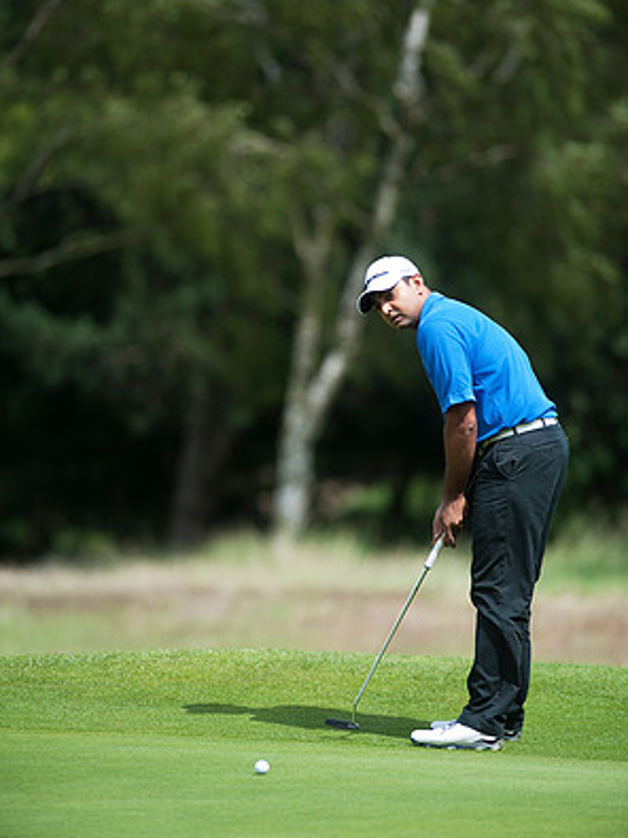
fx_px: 7938
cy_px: 365
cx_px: 315
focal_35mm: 328
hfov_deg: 4.5
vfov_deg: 6.0
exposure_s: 1/2500
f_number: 4
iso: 400
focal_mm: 300
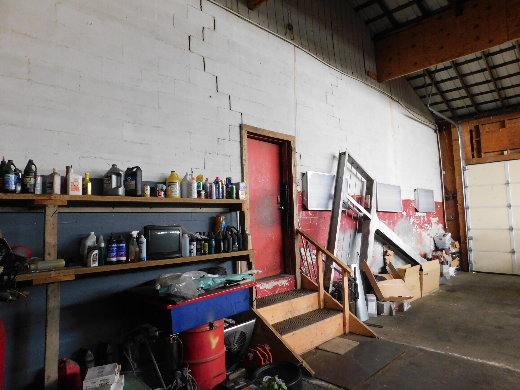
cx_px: 260
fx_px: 346
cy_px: 195
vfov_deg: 58.9
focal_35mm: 23
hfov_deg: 73.9
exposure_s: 1/30
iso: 360
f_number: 3
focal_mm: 4
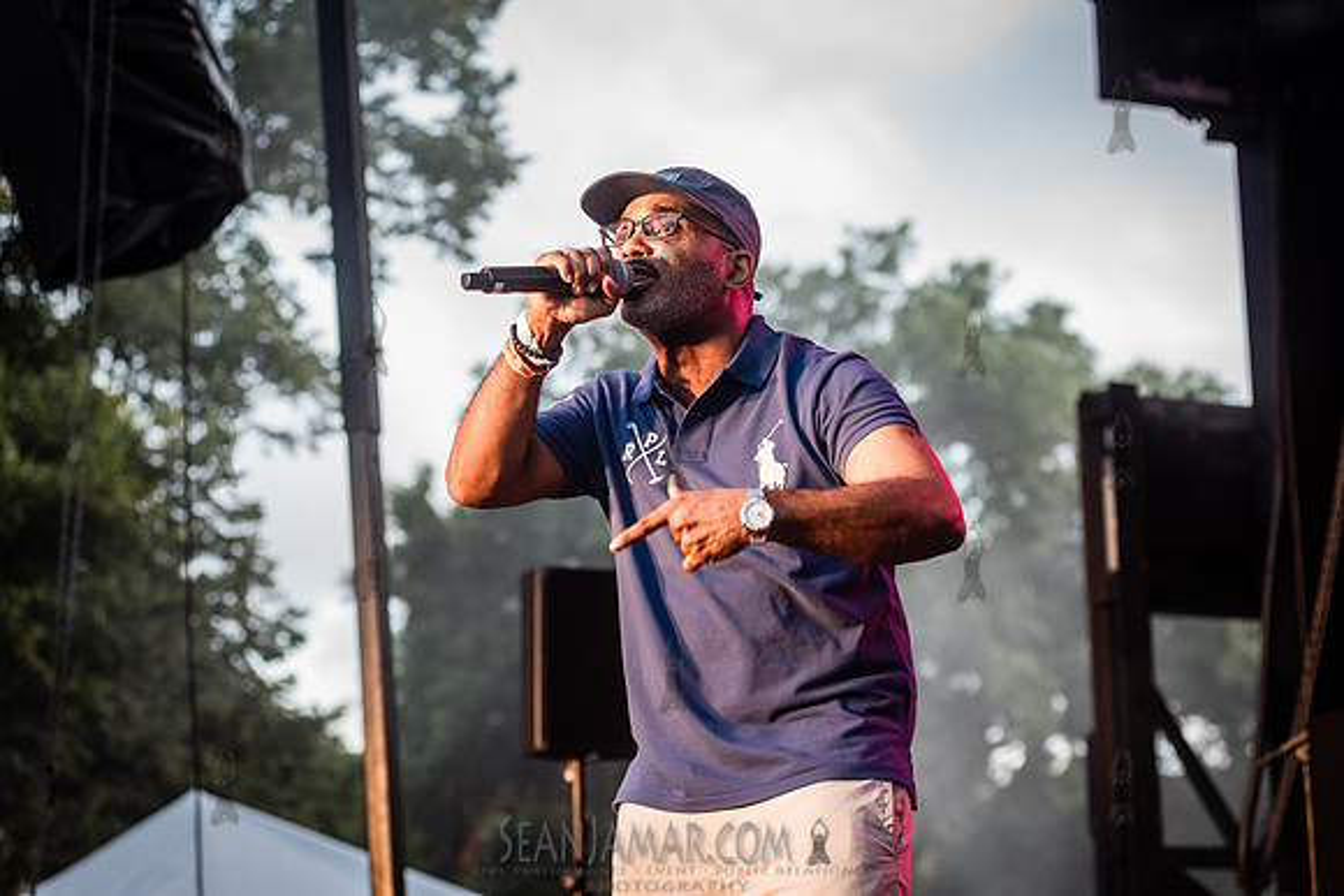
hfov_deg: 25.4
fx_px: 2987
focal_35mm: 80
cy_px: 448
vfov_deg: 17.1
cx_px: 672
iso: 2000
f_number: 4
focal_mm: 80
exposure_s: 1/640
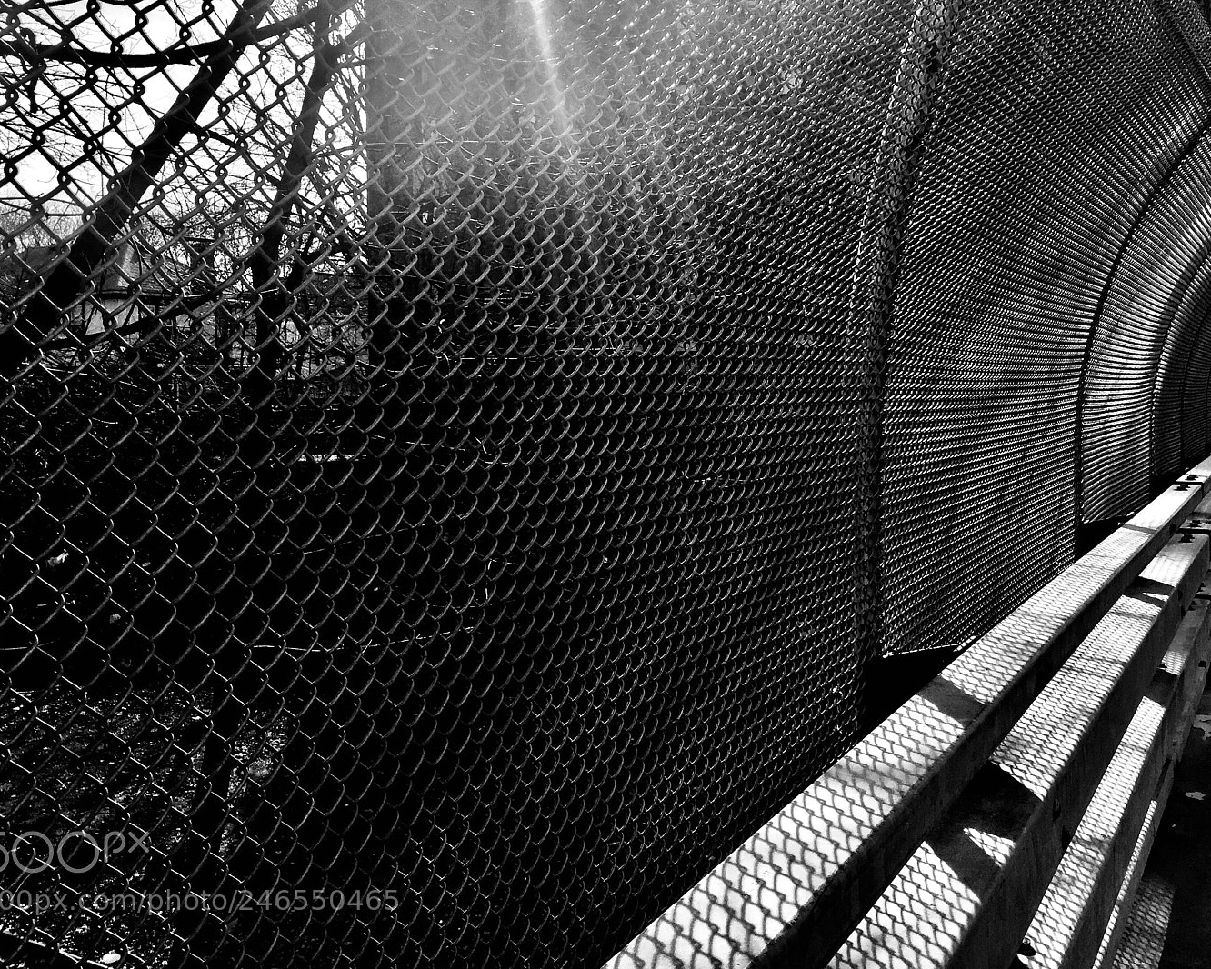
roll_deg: -0.3
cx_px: 651
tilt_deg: +0.1
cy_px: 426
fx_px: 1219
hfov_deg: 52.8
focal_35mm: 34
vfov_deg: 43.3
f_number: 2.2
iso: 32
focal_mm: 4.15
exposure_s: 1/1068
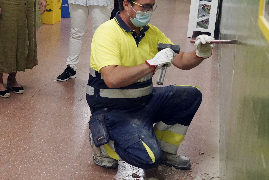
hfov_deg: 30.0
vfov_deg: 20.5
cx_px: 45
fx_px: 486
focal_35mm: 65
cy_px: 21
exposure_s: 1/160
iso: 6400
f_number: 4
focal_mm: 29
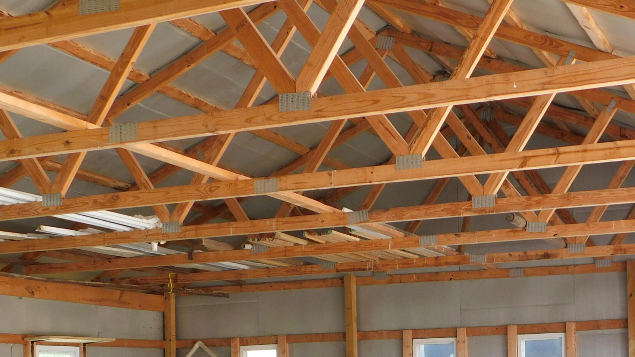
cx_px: 441
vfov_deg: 19.4
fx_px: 993
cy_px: 403
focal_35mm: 59
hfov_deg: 35.0
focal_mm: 5.3
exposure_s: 1/40
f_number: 3.2
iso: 125
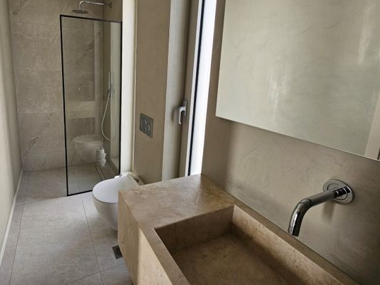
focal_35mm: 17
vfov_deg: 73.6
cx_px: 139
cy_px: 109
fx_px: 187
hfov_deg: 89.0
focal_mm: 2.2
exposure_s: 1/190
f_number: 2.2
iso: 160
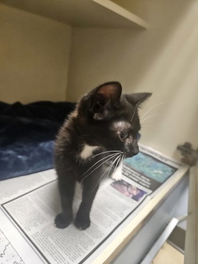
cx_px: 99
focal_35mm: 23
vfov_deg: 73.9
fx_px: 175
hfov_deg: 58.9
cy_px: 132
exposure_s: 1/40
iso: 640
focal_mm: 5.4
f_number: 1.8
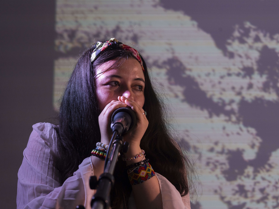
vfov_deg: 22.6
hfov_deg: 29.8
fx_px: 524
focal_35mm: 65
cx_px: 124
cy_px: 105
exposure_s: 1/125
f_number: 5.6
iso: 2000
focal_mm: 60
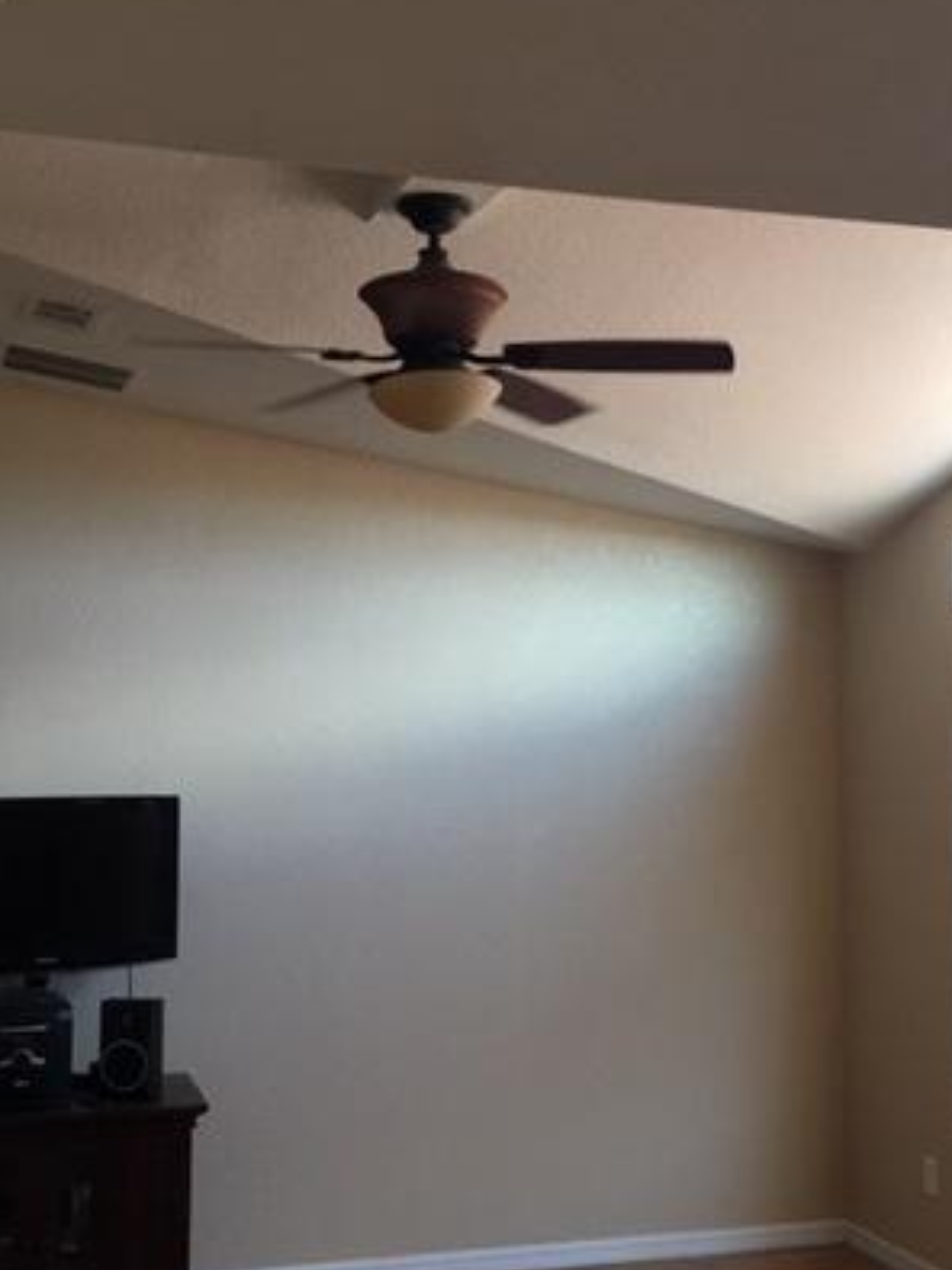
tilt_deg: +3.6
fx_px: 1724
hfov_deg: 30.9
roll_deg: +0.6
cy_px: 624
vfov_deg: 40.4
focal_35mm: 47
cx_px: 457
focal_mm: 4.15
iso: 32
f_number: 2.2
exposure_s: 1/30
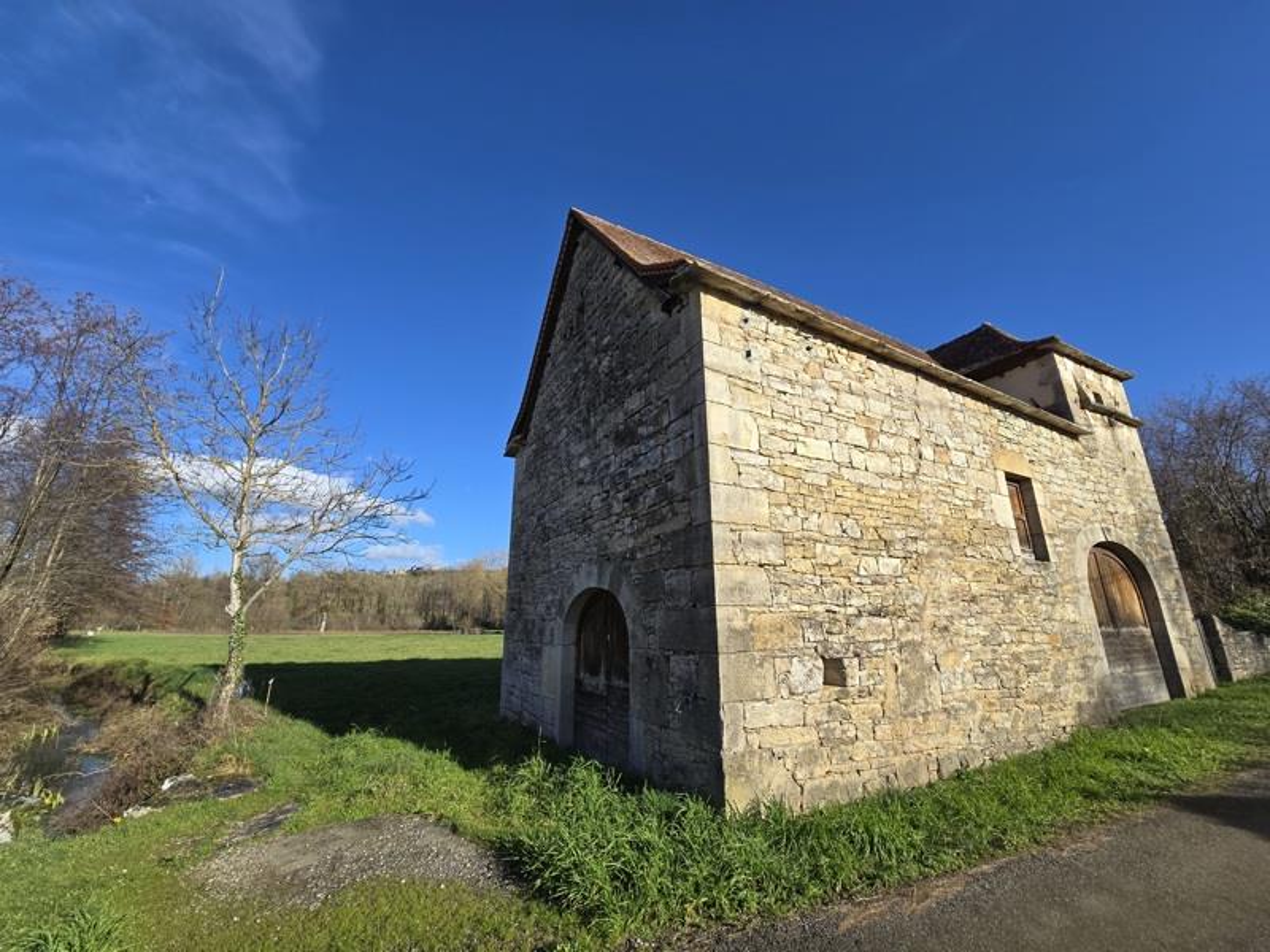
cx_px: 635
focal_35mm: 13
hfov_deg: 106.2
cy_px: 476
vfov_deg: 89.9
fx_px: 477
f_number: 2.2
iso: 50
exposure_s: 1/2010
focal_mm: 2.2
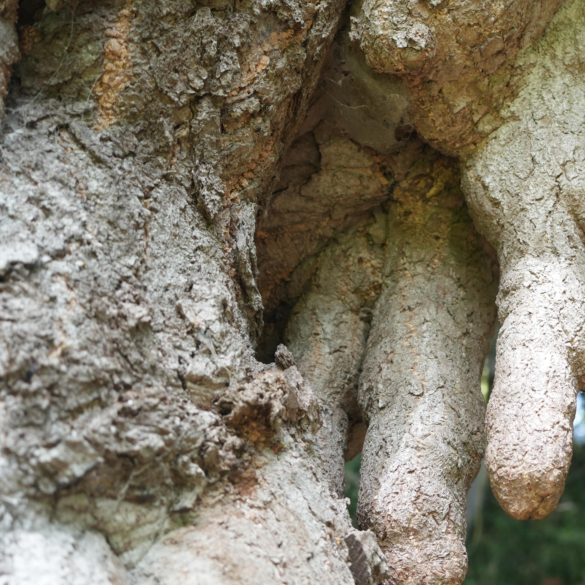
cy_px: 268
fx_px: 1300
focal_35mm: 68
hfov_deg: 24.6
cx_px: 527
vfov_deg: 25.3
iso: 500
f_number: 3.2
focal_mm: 37
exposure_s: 1/100
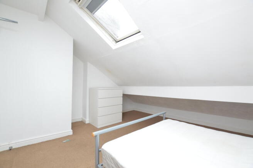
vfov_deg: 77.2
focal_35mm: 15
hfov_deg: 100.4
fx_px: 105
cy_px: 84
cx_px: 126
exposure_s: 1/100
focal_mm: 10
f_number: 5.6
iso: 400
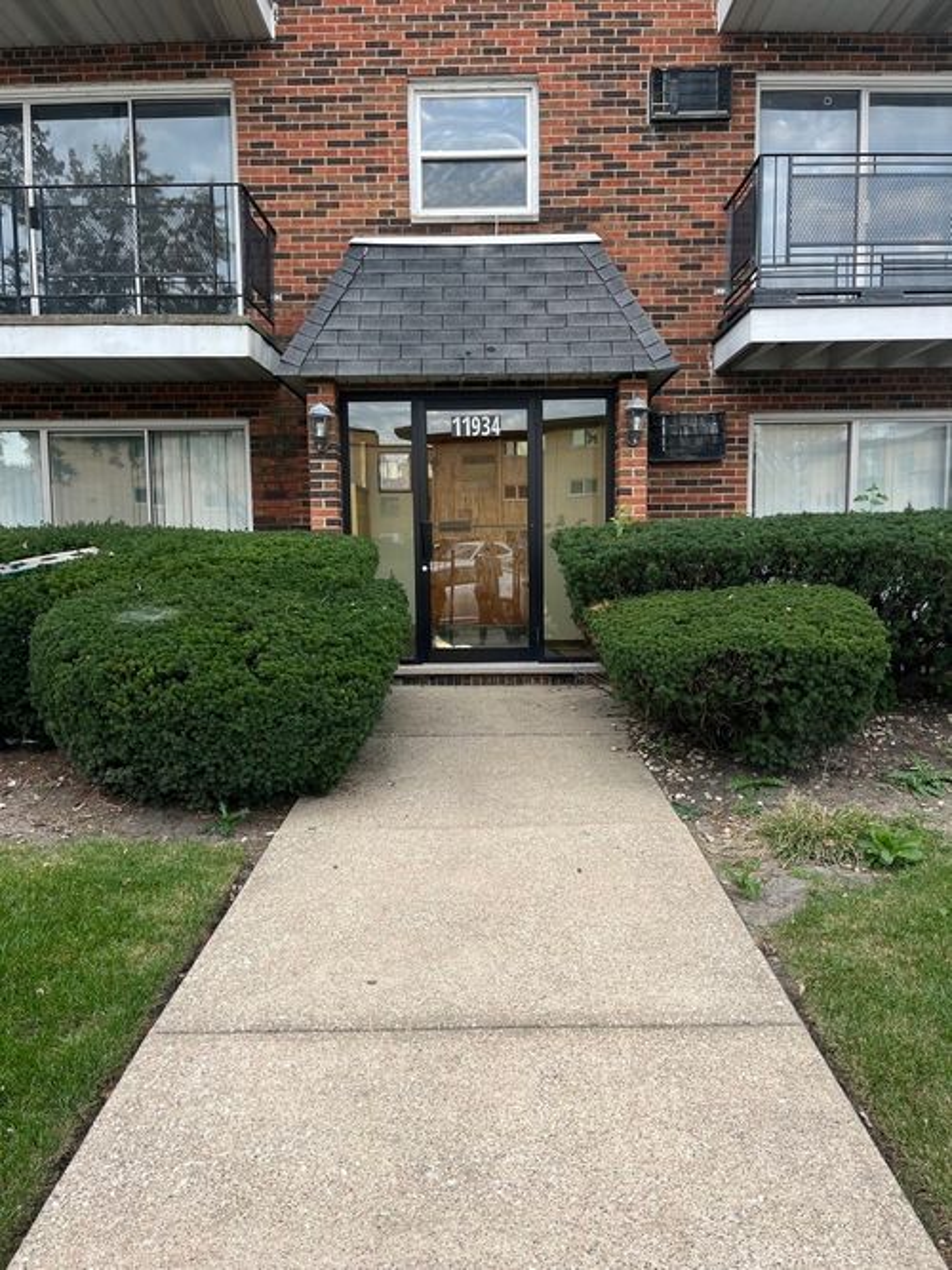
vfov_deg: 67.3
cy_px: 635
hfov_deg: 53.0
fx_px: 954
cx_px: 476
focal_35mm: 26
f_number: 1.6
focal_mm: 5.1
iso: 40
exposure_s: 1/155
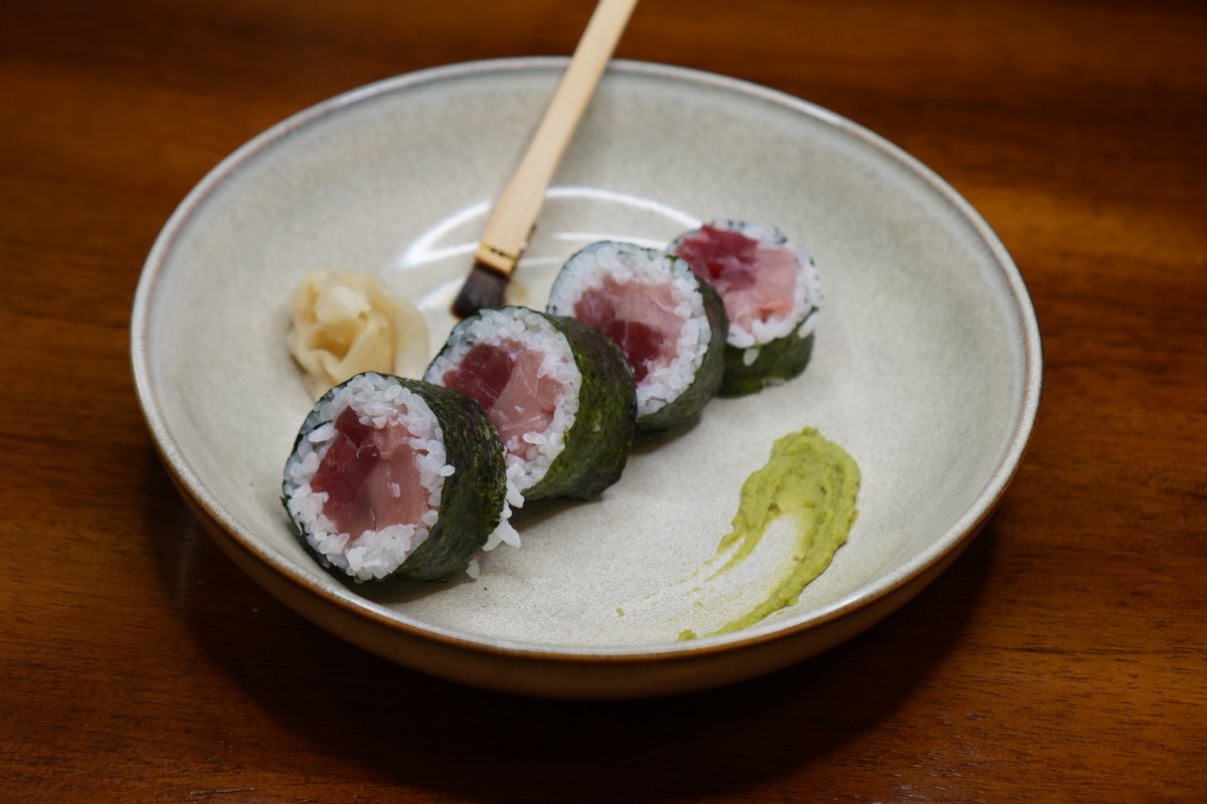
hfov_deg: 38.2
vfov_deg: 26.0
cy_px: 402
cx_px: 604
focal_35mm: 52
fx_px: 1743
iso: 400
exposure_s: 1/60
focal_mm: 35
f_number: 4
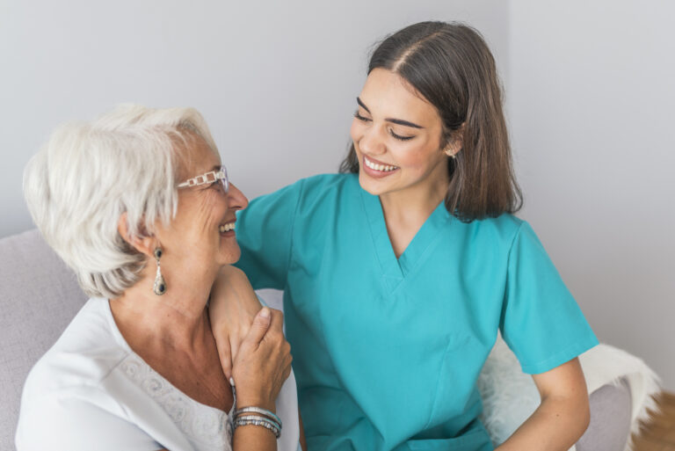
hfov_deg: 54.4
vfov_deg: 37.9
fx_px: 657
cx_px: 338
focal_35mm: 35
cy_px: 226
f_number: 2
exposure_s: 1/200
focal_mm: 35
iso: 100
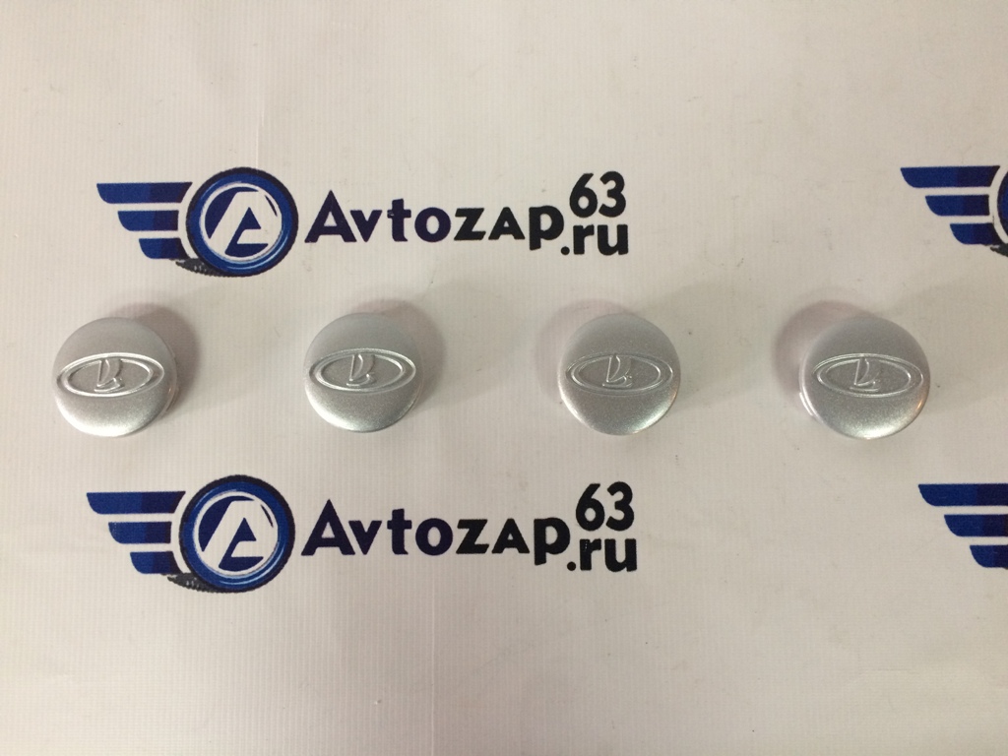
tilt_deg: -87.2
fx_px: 844
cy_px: 378
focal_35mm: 29
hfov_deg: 61.7
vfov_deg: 48.2
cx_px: 504
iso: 80
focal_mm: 4.15
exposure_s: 1/33
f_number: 2.2
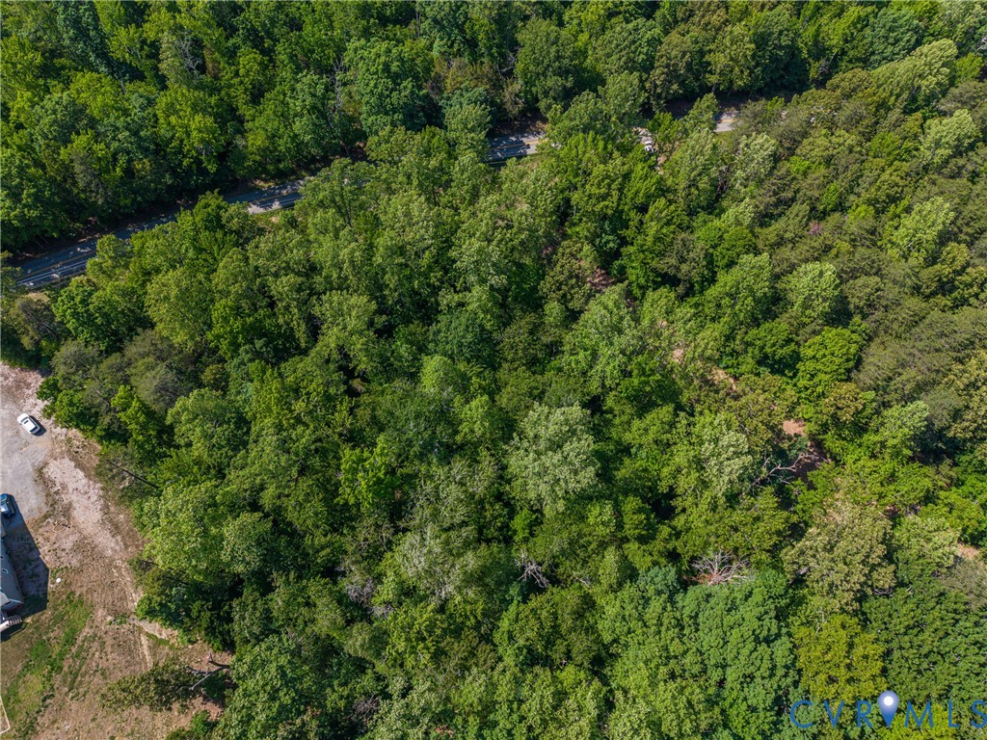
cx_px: 494
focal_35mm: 24
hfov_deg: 71.6
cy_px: 370
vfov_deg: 56.8
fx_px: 684
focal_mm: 8.67
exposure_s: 1/1250
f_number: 1.8
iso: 100
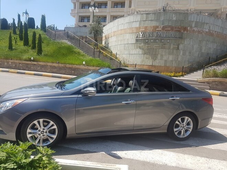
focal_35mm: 26
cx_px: 114
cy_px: 85
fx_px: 170
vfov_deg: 53.1
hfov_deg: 67.3
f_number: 1.7
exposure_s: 1/1536
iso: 40
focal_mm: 4.2
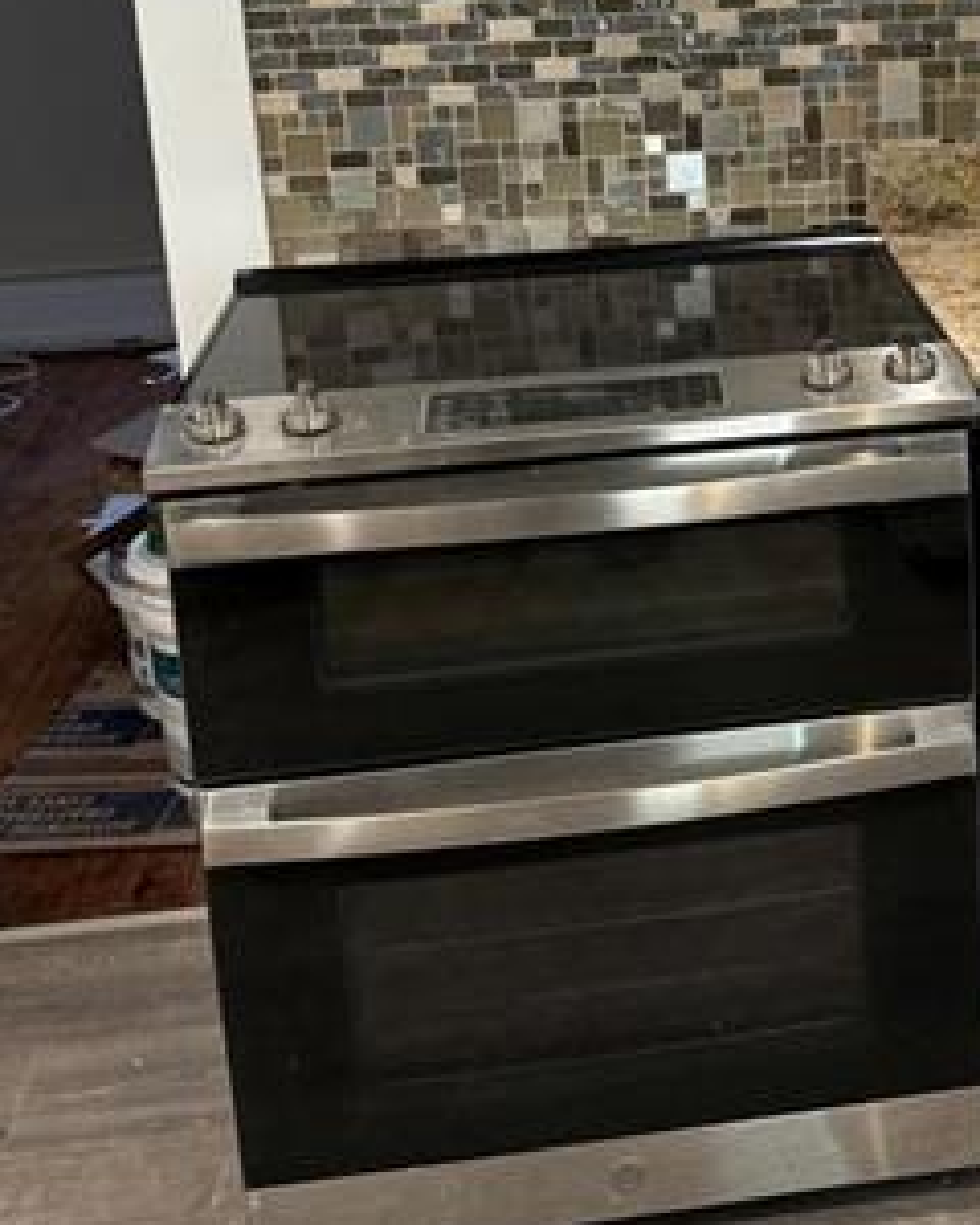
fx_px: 2175
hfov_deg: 24.3
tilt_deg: -14.5
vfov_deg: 30.8
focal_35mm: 60
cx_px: 964
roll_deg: +3.4
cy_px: 270
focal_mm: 6.86
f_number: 1.78
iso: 200
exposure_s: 1/120
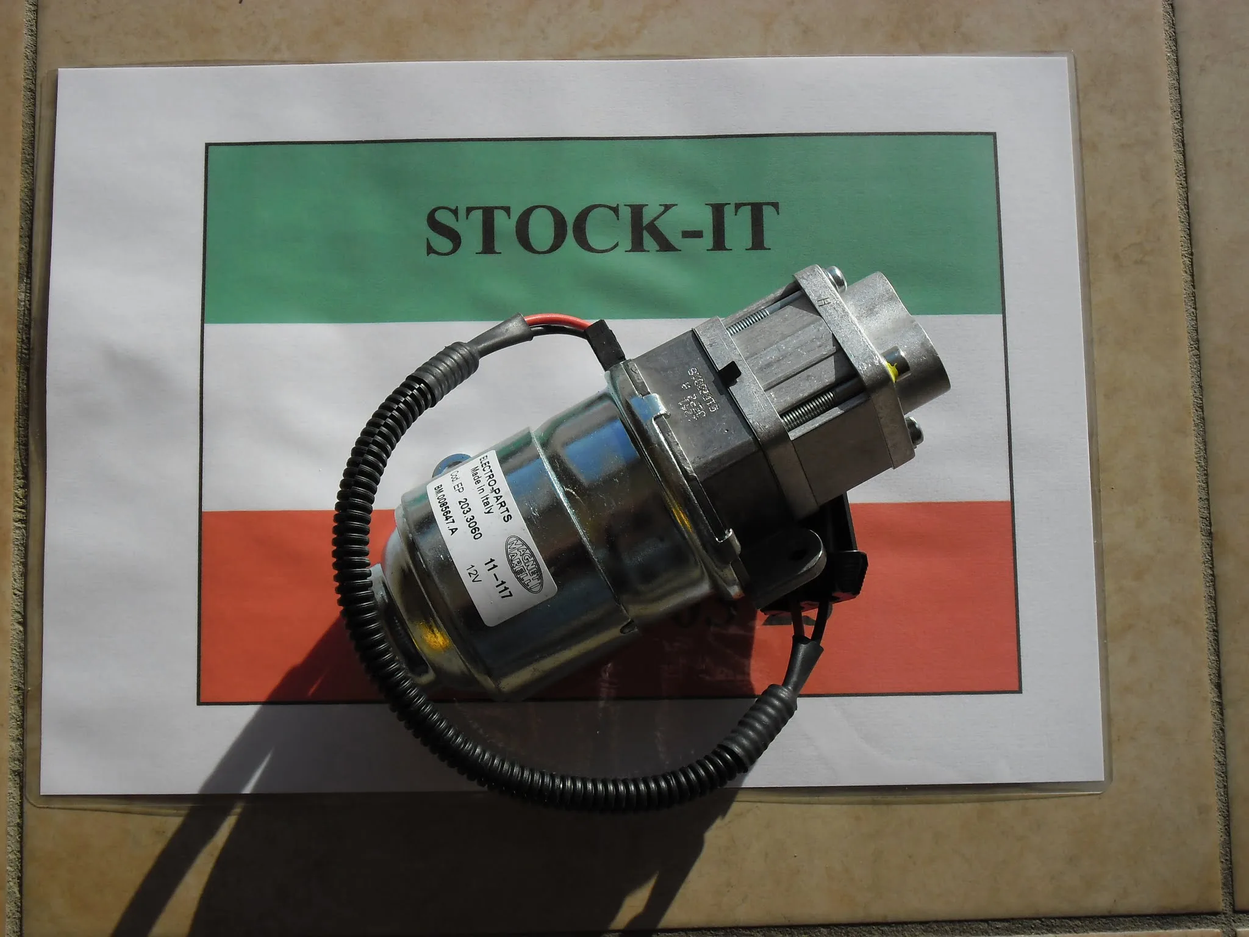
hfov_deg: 36.8
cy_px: 468
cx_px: 624
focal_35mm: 52
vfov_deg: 28.0
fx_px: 1876
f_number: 5
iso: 80
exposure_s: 1/899
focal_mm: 9.3
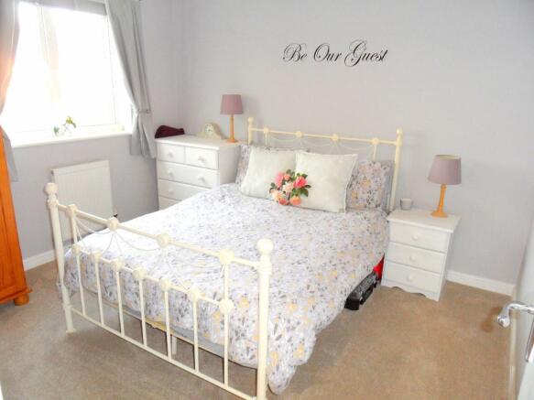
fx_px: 370
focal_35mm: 24
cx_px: 267
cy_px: 200
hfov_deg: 71.6
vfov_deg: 56.8
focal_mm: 3.9
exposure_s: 1/30
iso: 200
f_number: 3.2
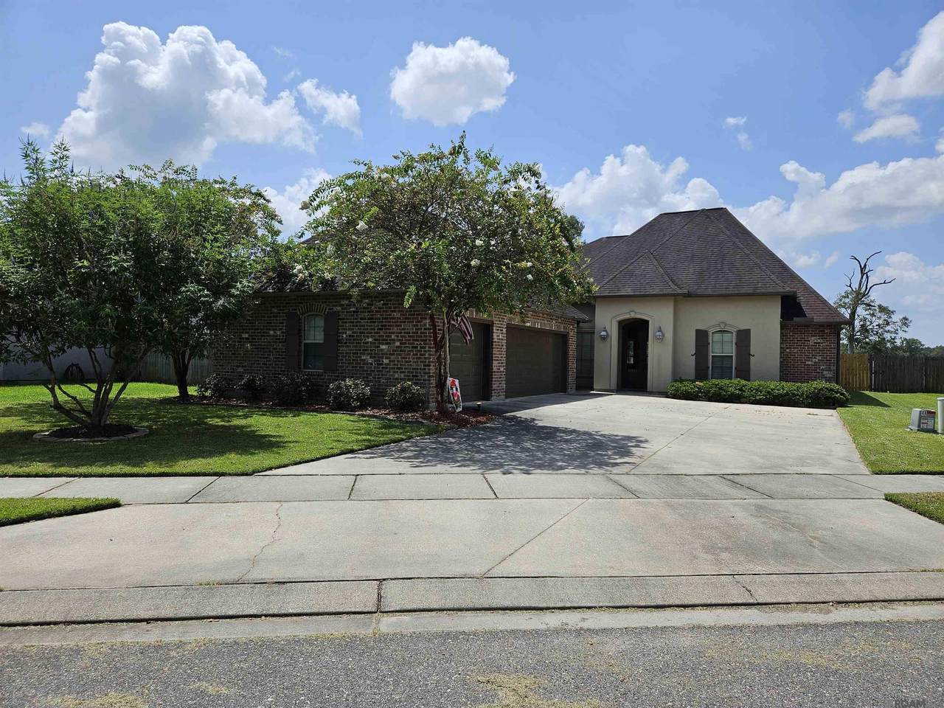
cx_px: 472
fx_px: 627
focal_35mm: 23
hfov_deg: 73.9
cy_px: 354
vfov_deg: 58.9
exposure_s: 1/2628
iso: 25
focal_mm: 5.4
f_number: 1.8
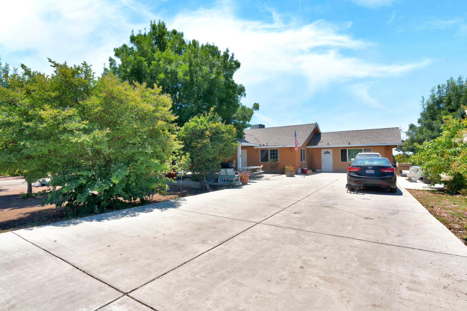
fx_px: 233
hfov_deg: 90.0
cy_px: 156
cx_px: 234
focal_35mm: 18
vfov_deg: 67.4
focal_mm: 18
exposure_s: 1/1600
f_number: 7.1
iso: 640
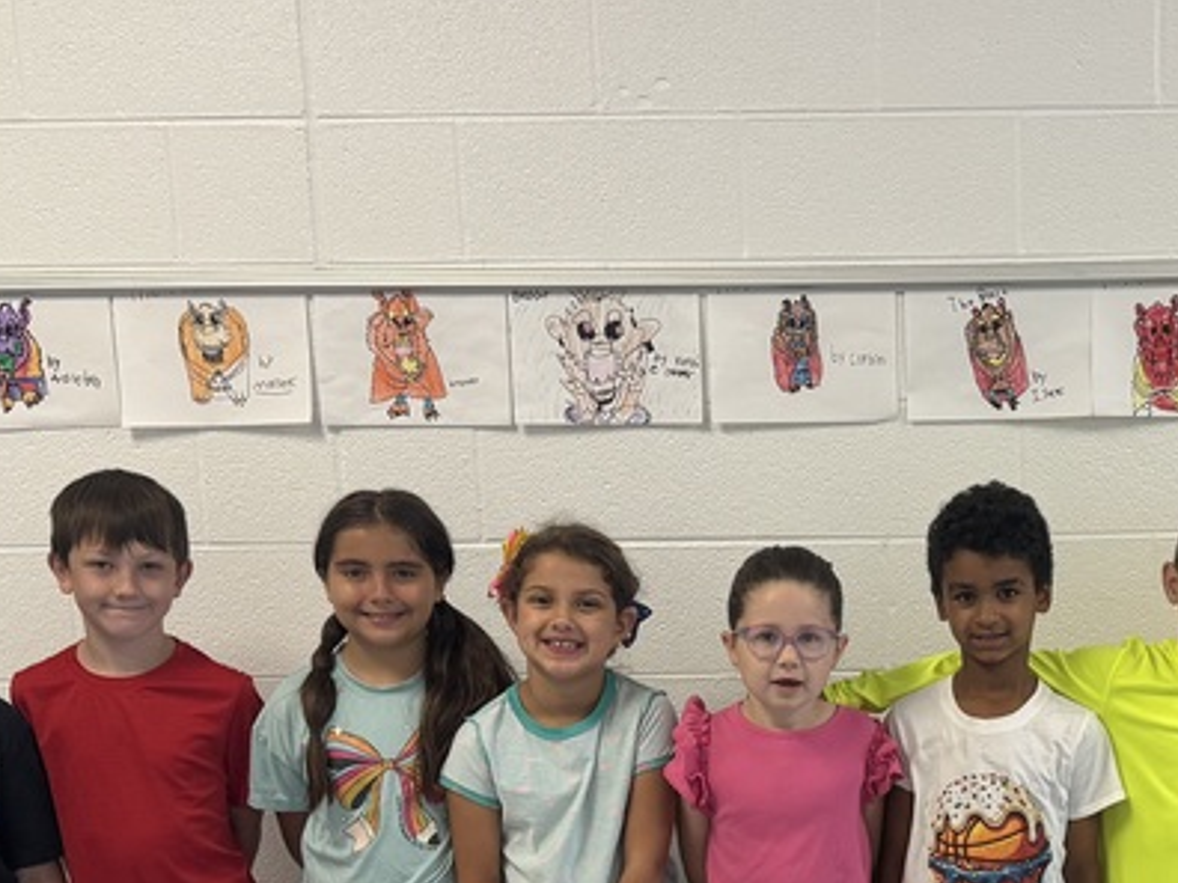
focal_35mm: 62
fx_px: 2110
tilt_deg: -11.7
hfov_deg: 30.4
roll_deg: +0.9
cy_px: 818
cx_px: 955
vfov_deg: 23.0
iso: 200
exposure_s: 1/120
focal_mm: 6.76
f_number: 1.78
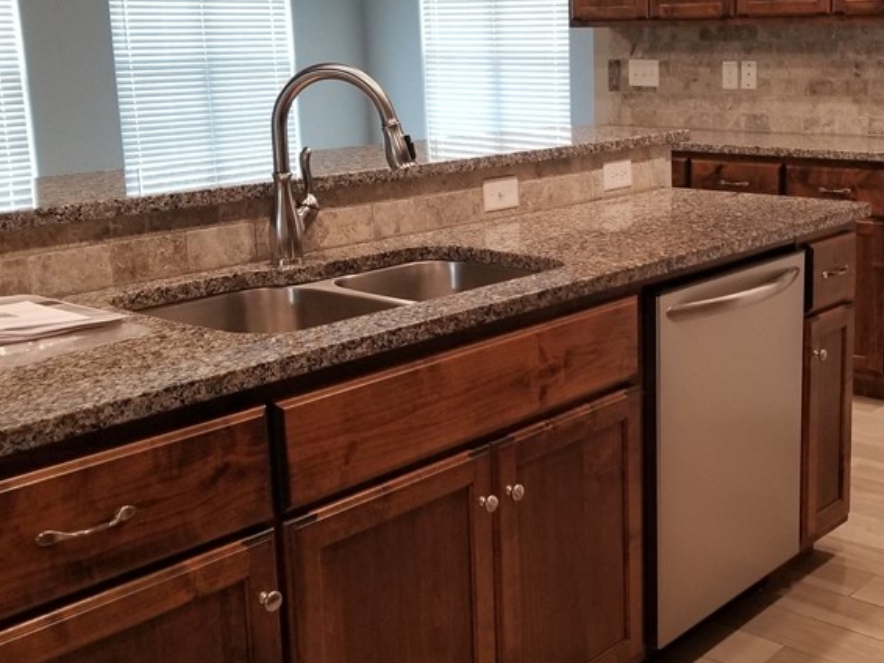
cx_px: 606
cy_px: 300
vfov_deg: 30.9
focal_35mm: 47
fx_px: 1201
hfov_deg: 39.8
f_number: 1.7
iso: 200
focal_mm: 4.3
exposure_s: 1/30
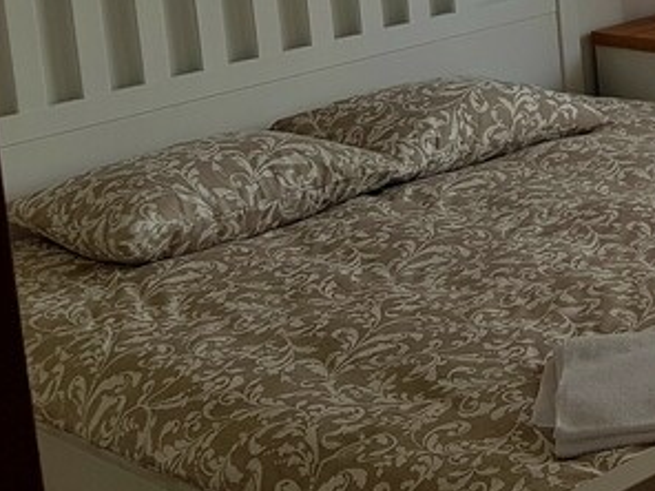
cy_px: -58
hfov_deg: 19.2
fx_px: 1703
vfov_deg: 15.9
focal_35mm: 90
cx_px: 967
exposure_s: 1/108
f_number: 1.7
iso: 40
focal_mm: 4.2
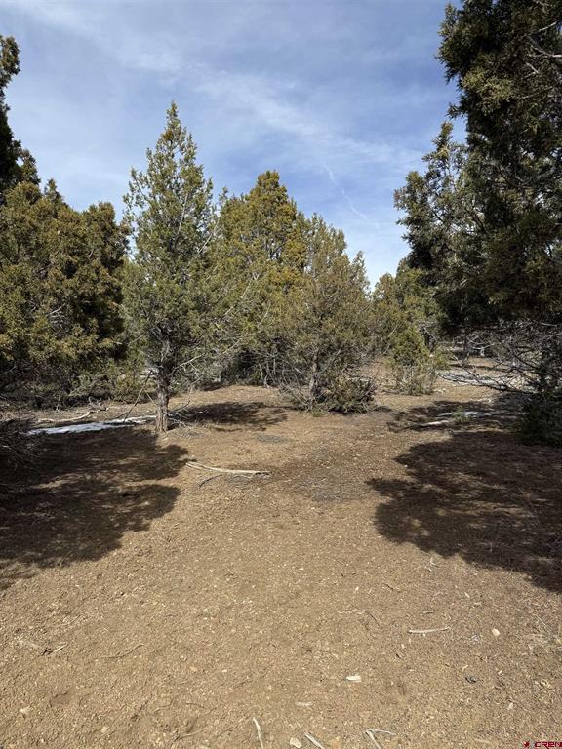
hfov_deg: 56.8
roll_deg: -2.7
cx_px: 281
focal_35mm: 24
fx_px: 520
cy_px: 374
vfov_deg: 71.6
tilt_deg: +0.3
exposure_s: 1/4673
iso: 80
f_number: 1.78
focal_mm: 6.76
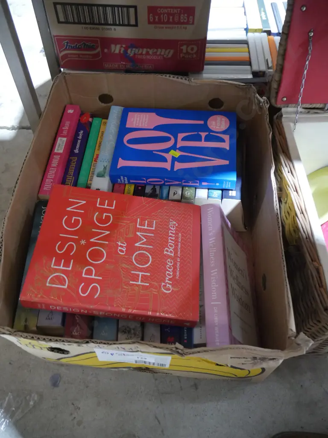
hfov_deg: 49.7
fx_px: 354
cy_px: 219
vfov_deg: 63.4
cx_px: 164
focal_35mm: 28
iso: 3200
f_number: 3.5
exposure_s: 1/60
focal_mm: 14
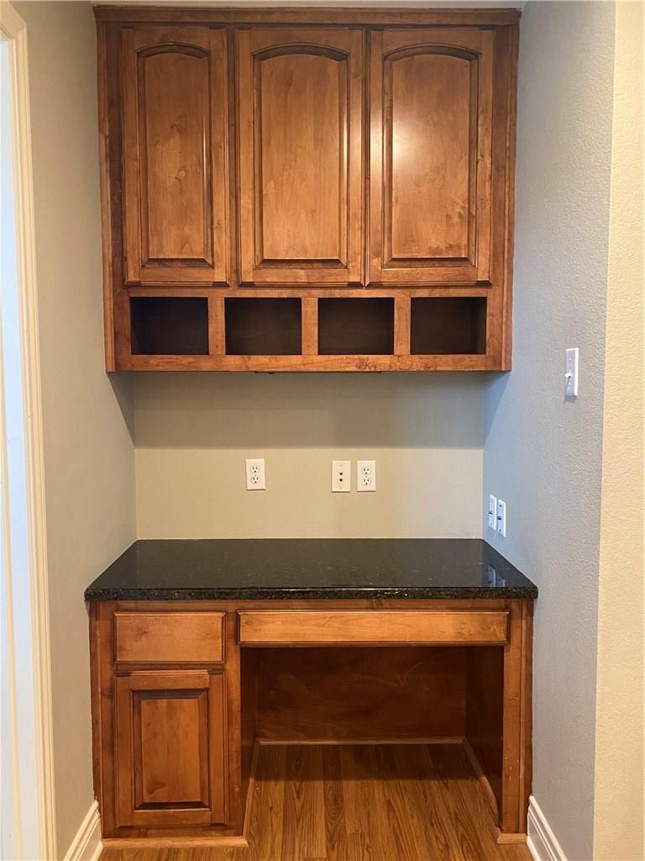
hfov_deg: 53.1
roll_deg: -0.6
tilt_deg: -1.9
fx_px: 646
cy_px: 430
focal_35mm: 26
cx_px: 322
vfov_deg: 67.3
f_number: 1.8
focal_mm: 4.25
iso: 400
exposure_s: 1/40
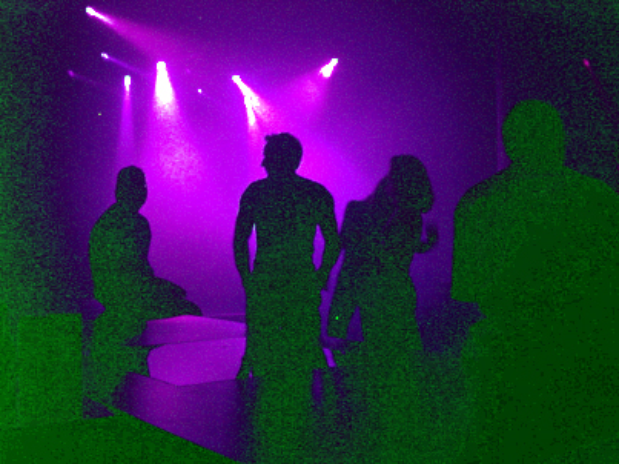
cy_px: 232
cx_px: 310
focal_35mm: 38
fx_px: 679
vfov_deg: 37.7
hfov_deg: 49.0
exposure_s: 1/20
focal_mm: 7.8
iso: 200
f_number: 2.8
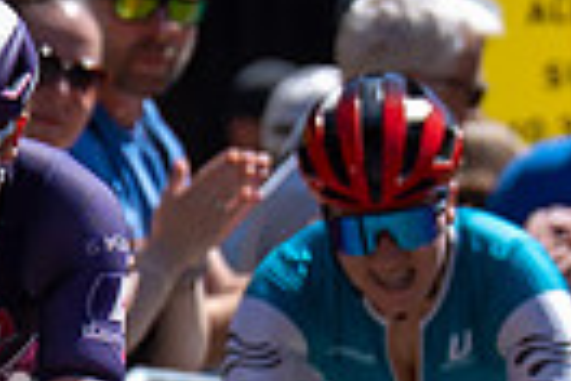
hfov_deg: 1.1
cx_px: -2
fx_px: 30499
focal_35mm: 1923
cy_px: 471
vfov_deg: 0.7
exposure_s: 1/1600
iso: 100
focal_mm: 200
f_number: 4
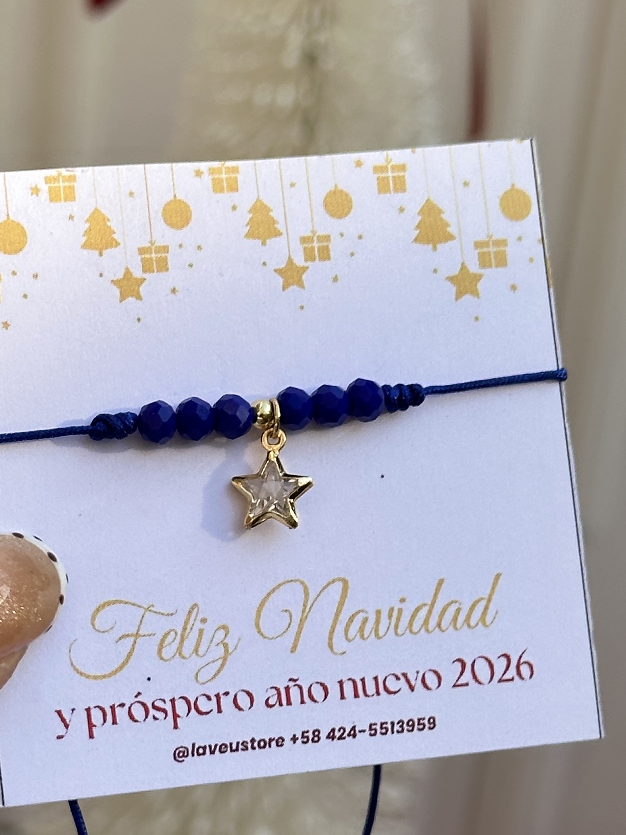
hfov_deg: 22.9
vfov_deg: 30.2
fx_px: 1543
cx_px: 257
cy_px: 483
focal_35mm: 64
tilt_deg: -20.9
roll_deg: -6.0
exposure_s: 1/1199
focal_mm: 6.86
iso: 64
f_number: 1.78
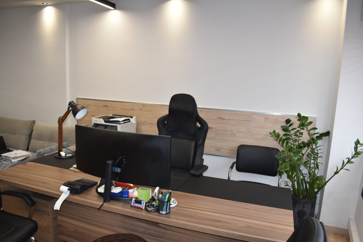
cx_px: 182
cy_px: 121
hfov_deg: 67.4
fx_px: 272
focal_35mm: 27
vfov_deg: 47.9
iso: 720
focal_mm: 18
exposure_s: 1/125
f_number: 5.6
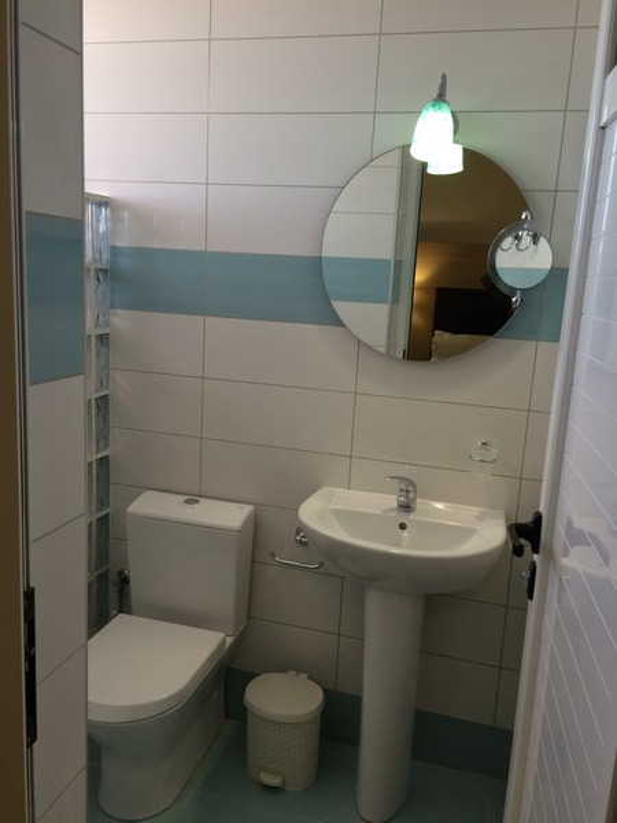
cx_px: 308
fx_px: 689
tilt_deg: -11.7
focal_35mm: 29
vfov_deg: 61.7
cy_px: 412
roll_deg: -0.9
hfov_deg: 48.2
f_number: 2.2
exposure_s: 1/30
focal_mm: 4.15
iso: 40
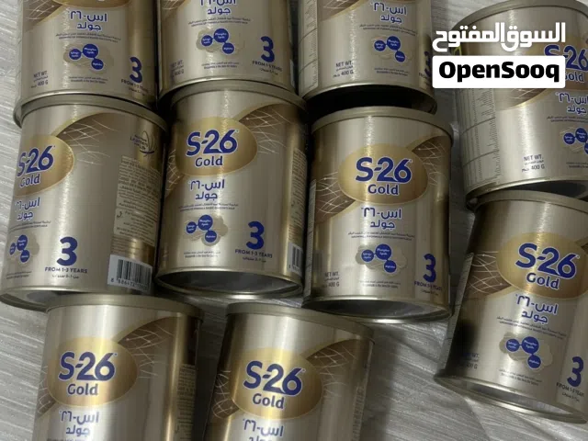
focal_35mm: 26
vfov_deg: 53.1
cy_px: 220
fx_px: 442
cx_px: 294
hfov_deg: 67.3
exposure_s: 1/50
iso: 64
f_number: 1.5
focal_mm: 5.7
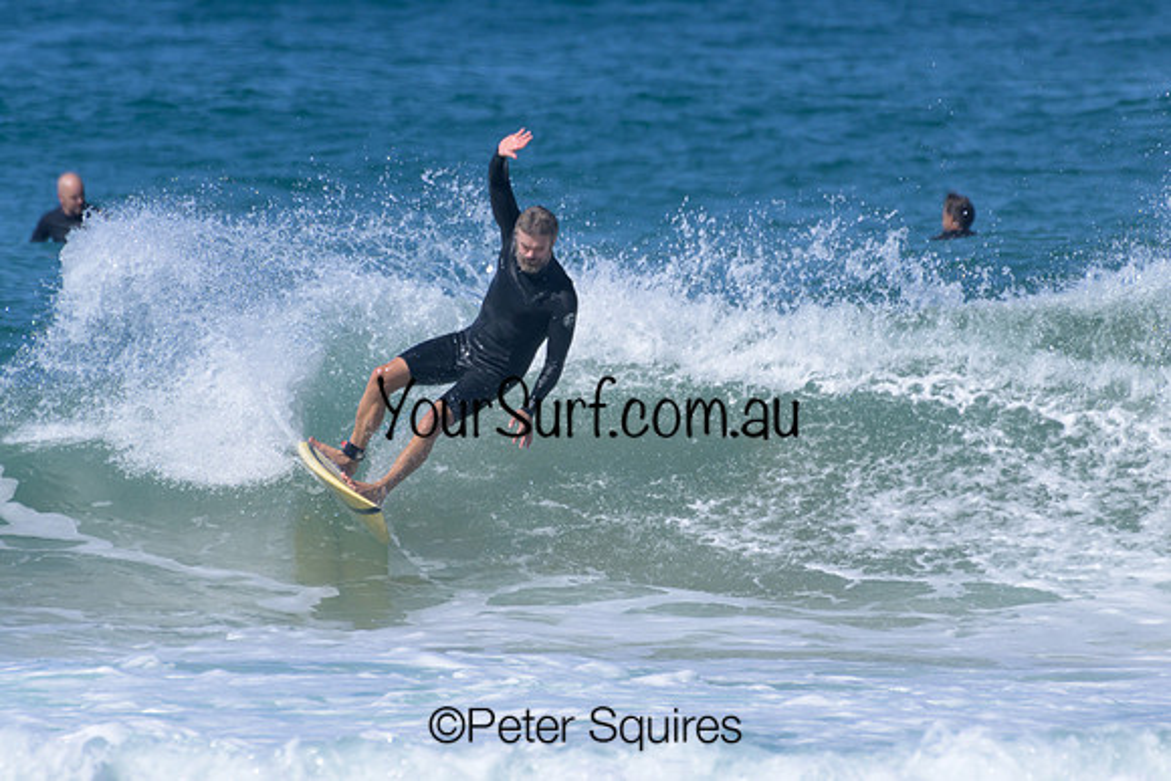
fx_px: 32534
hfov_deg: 2.1
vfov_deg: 1.4
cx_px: 586
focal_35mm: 1000
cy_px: 390
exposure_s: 1/2000
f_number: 11
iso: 900
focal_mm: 1000
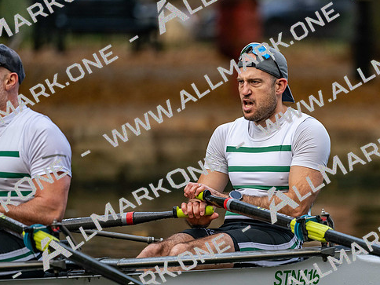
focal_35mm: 461
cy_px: 150
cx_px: 200
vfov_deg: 3.2
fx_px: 5061
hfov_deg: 4.3
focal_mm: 400
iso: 2800
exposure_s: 1/2500
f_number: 4.5
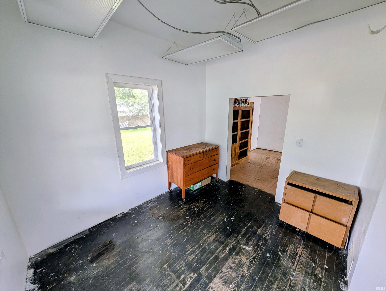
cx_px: 193
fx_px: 134
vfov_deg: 94.6
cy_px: 146
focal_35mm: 12
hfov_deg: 110.5
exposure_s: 1/110
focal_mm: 2.02
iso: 60
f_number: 1.7
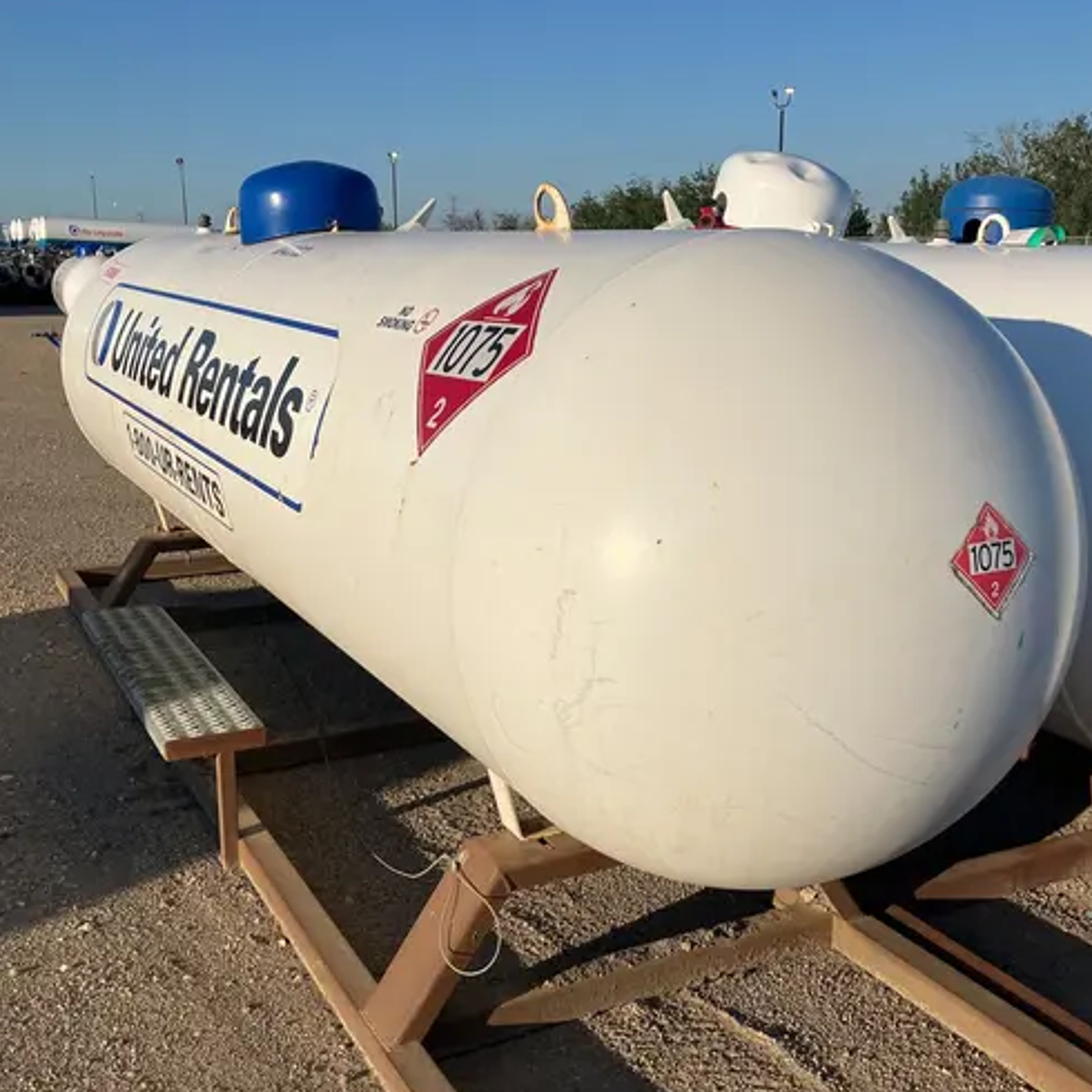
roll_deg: +2.5
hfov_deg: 44.9
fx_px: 1321
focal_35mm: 37
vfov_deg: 44.8
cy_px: 632
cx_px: 553
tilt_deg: -14.9
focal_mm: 3.99
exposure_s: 1/3247
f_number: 1.8
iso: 32
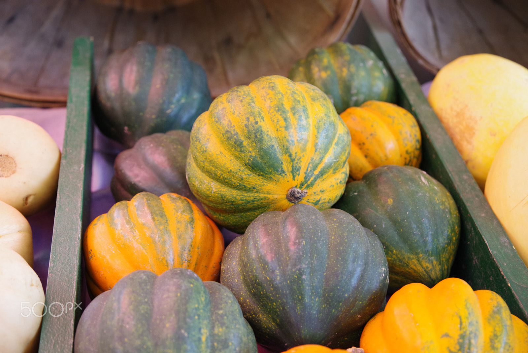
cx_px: 264
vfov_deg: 28.1
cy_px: 176
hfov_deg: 41.1
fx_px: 704
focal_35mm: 48
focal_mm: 48
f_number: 5.6
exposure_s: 1/60
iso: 800
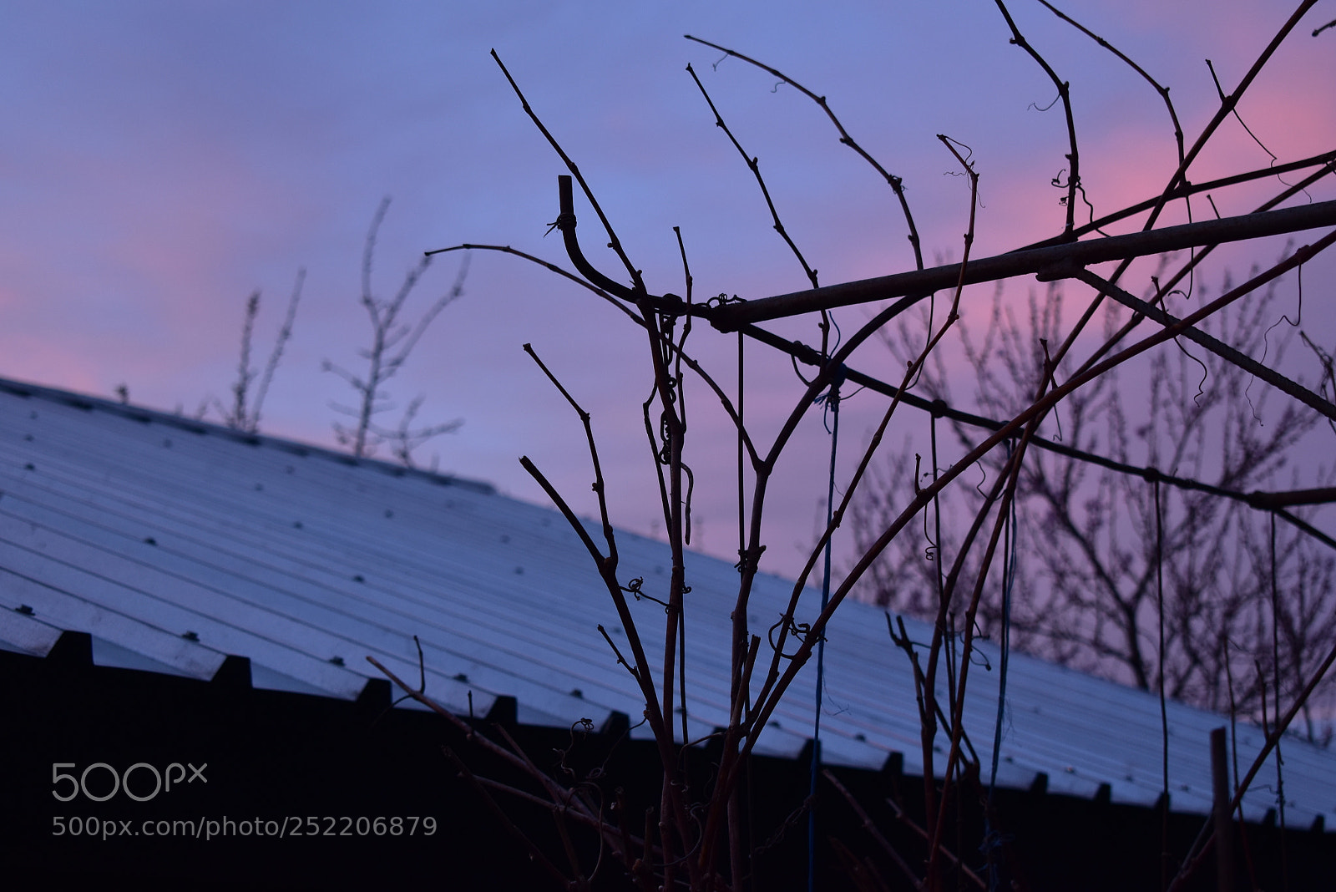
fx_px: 2784
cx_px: 668
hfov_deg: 27.0
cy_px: 446
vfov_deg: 18.2
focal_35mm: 75
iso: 450
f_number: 5.6
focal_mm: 50
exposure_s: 1/30
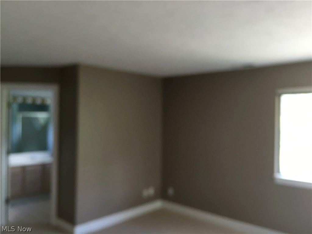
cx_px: 156
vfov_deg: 48.2
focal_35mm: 29
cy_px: 117
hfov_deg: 61.7
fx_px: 261
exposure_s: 1/30
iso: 80
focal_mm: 4.15
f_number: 2.2
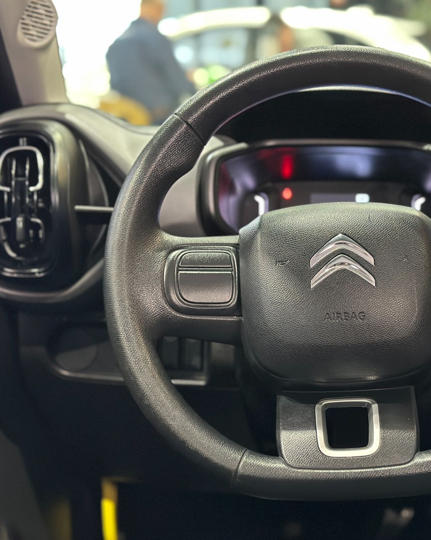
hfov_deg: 23.9
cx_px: 328
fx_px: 1005
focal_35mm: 63
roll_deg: -0.1
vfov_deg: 30.0
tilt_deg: -12.3
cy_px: 269
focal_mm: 6.86
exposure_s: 1/40
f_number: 1.78
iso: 800
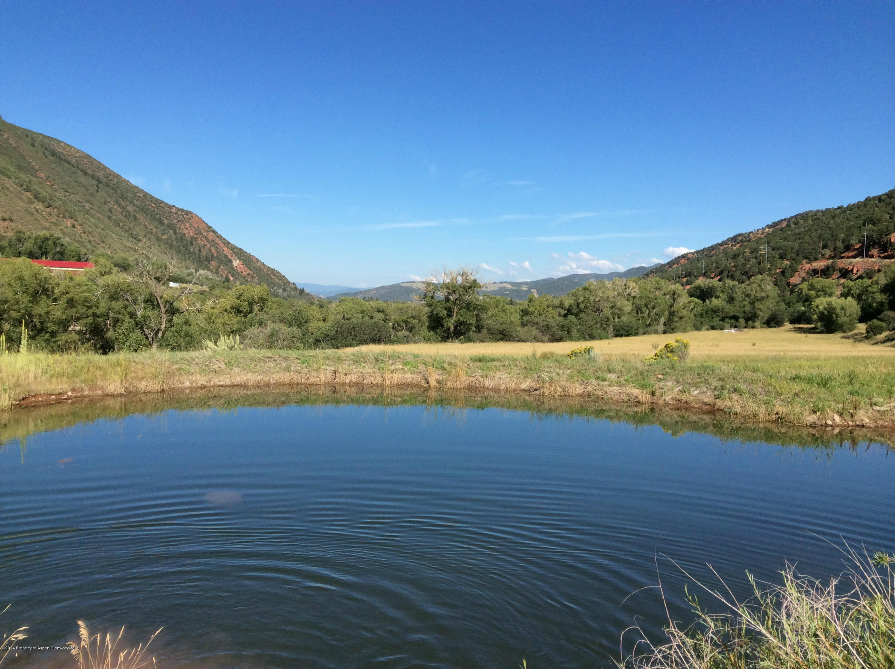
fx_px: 852
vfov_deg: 42.8
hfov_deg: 55.4
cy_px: 334
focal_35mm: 33
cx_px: 448
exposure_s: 1/1362
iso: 32
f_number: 2.4
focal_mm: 3.3
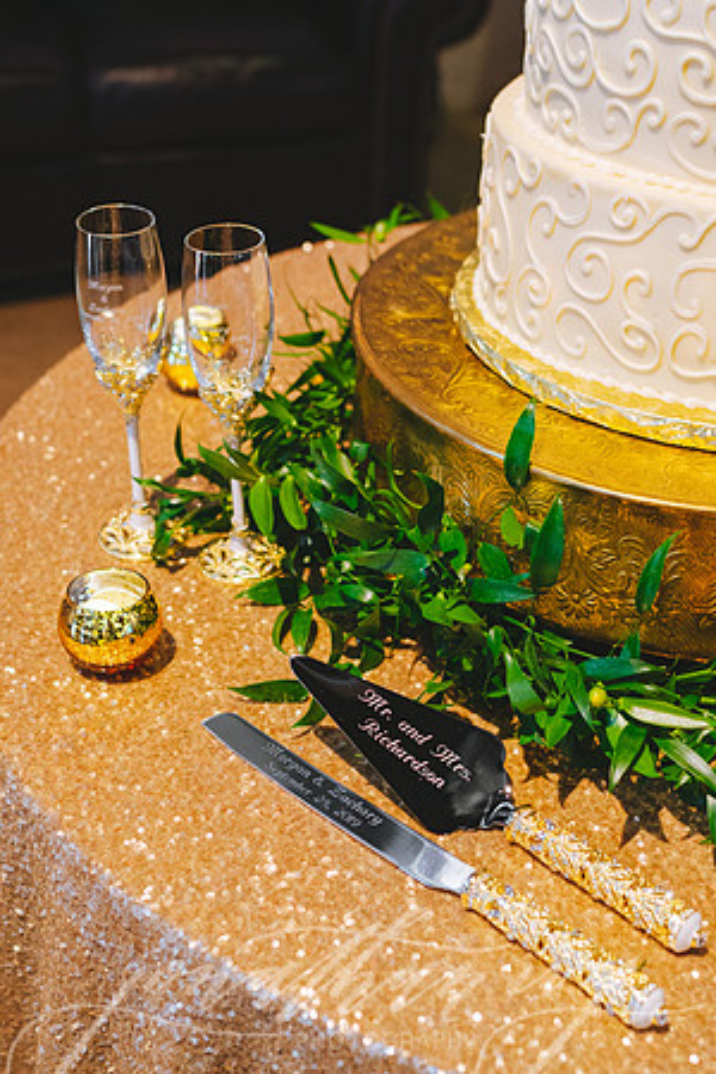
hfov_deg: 26.0
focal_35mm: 52
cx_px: 358
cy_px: 537
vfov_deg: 38.2
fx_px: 1551
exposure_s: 1/60
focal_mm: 35
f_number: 2.8
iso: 1600
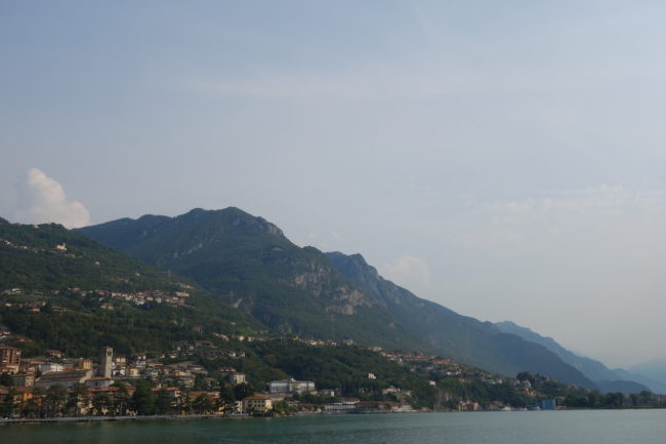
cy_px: 215
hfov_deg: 49.6
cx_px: 321
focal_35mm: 39
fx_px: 721
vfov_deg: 34.2
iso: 125
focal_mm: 12.18
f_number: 5.6
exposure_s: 1/640
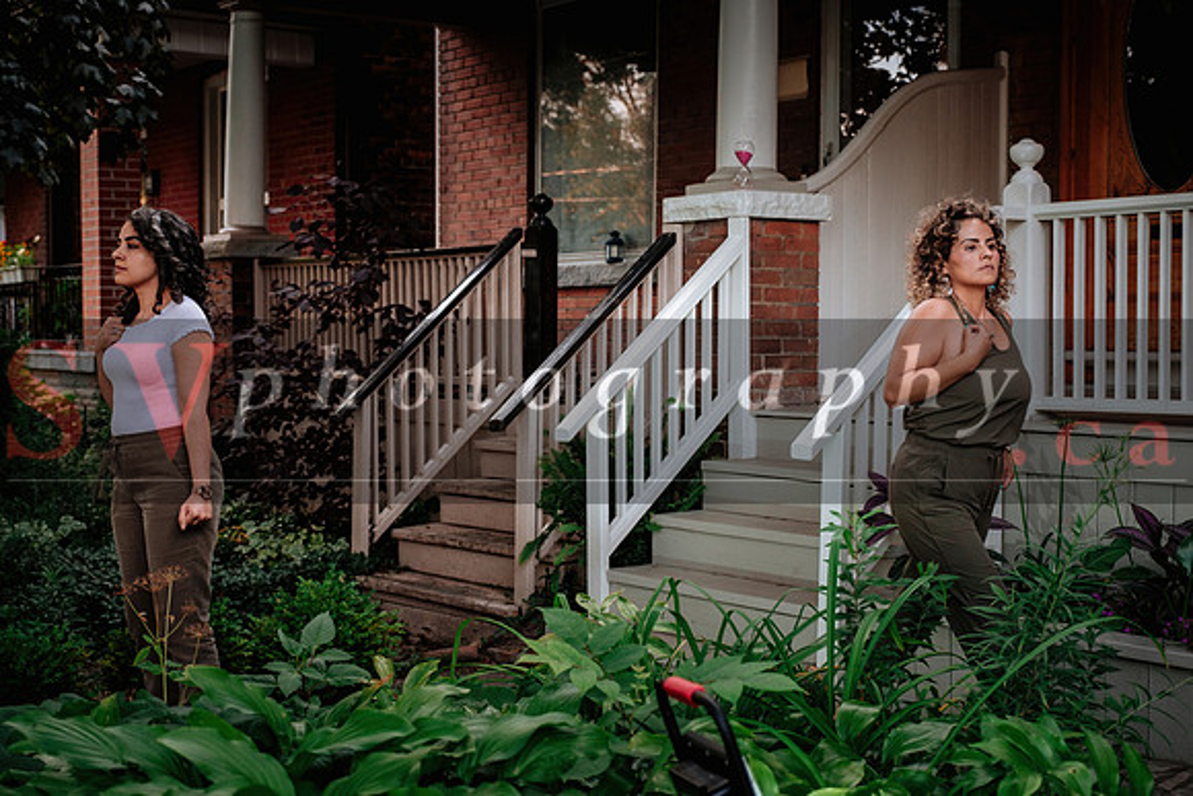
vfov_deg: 28.1
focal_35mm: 48
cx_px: 596
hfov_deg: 41.1
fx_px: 1591
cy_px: 398
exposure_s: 1/250
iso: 800
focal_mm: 32.1
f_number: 2.8
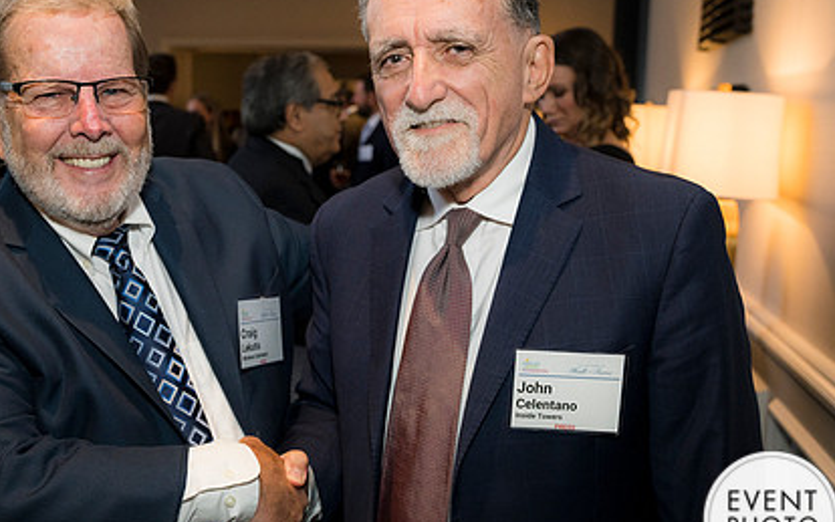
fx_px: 911
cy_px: 263
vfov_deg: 32.0
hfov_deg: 48.9
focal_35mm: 40
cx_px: 323
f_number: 4
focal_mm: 28
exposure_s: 1/125
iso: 800
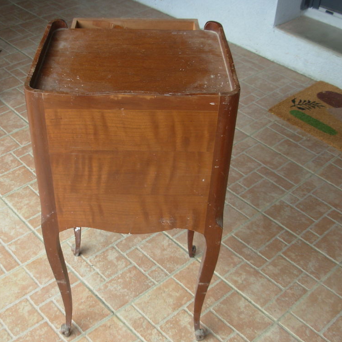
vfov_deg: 37.6
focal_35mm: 45
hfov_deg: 37.4
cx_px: 137
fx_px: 503
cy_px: 171
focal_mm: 6.3
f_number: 2.9
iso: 50
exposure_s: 1/186
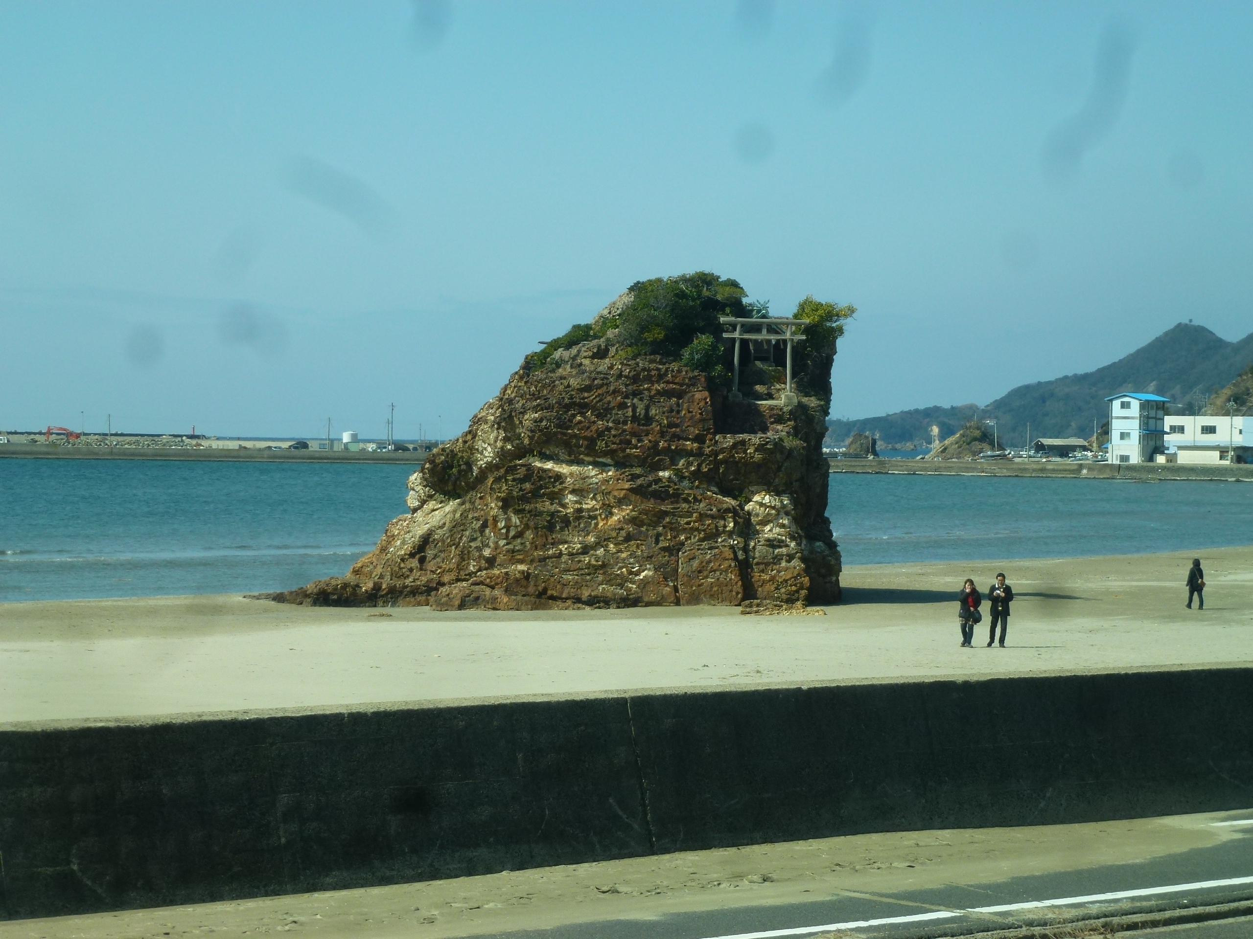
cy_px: 470
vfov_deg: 16.6
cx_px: 626
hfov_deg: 22.0
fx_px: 3222
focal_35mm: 89
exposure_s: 1/320
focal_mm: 16
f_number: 4.9
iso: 100
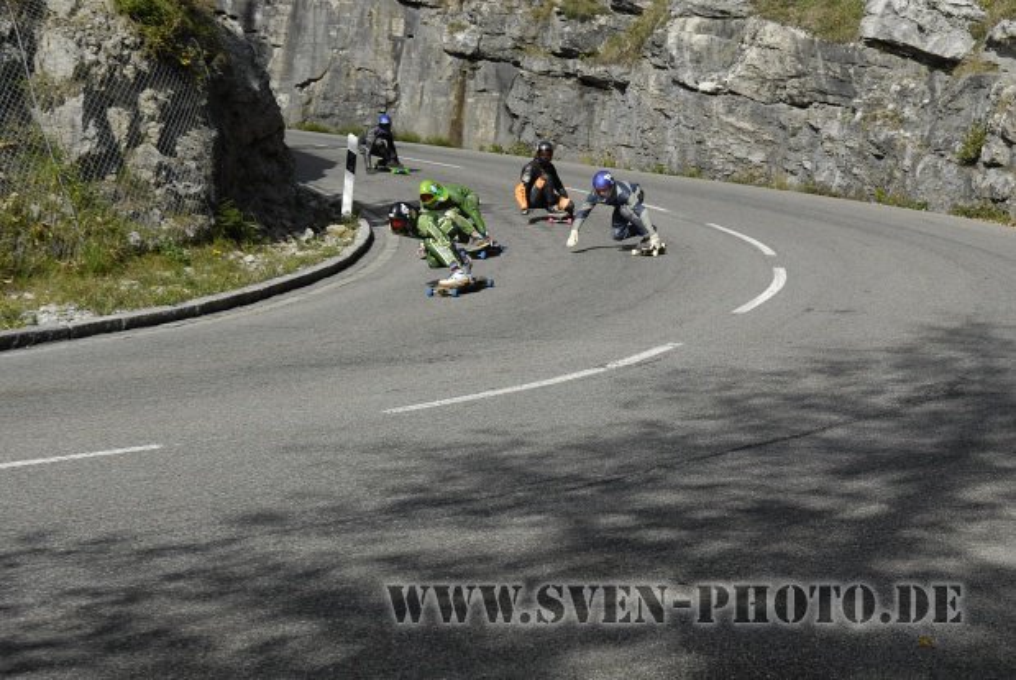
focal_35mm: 72
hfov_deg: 28.0
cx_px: 508
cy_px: 340
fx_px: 2034
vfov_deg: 19.0
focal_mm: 48
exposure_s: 1/640
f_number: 5.6
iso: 320
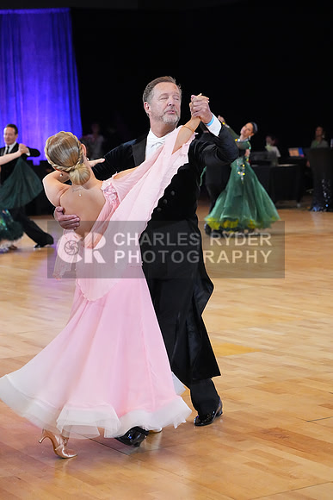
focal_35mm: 93
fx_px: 1290
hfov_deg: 14.7
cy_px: 250
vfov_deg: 21.9
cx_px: 166
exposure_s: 1/400
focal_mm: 93
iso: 12800
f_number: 5.6
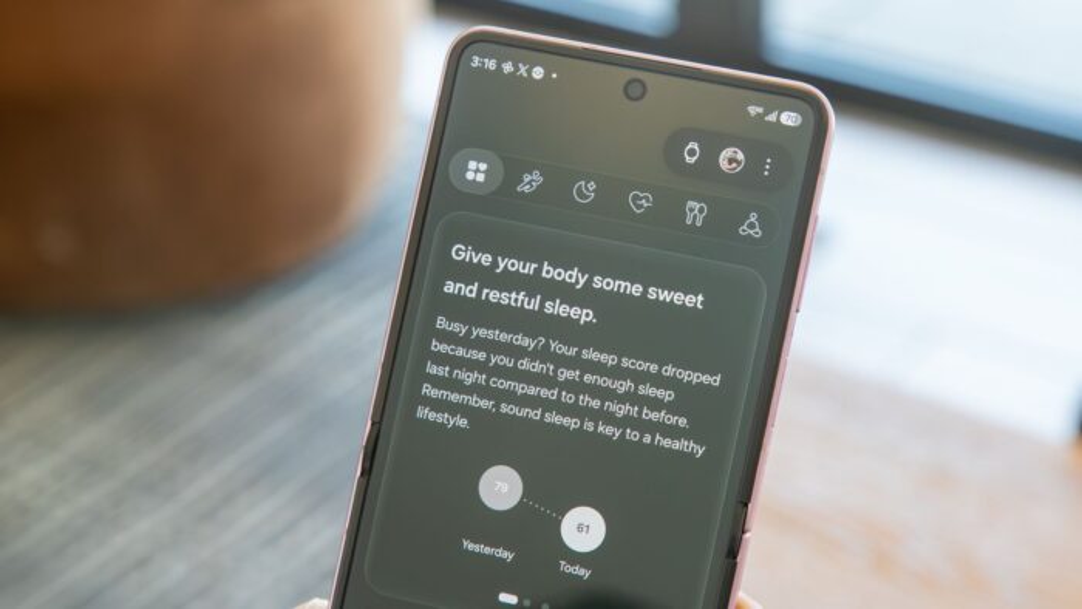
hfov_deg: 22.1
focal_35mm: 96
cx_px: 541
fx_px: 2767
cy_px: 304
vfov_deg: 12.6
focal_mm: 92
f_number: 9
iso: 4000
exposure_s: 1/100
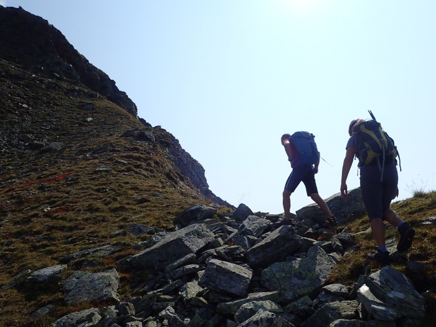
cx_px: 224
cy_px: 181
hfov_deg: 63.4
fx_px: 353
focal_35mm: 28
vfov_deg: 49.7
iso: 200
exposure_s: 1/800
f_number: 8
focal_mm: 4.5
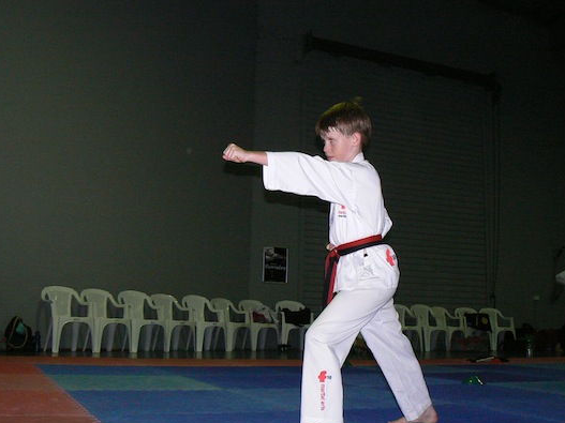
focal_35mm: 41
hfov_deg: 45.7
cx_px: 259
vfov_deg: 35.1
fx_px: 669
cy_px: 215
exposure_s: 1/40
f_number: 2.8
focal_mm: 6
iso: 200
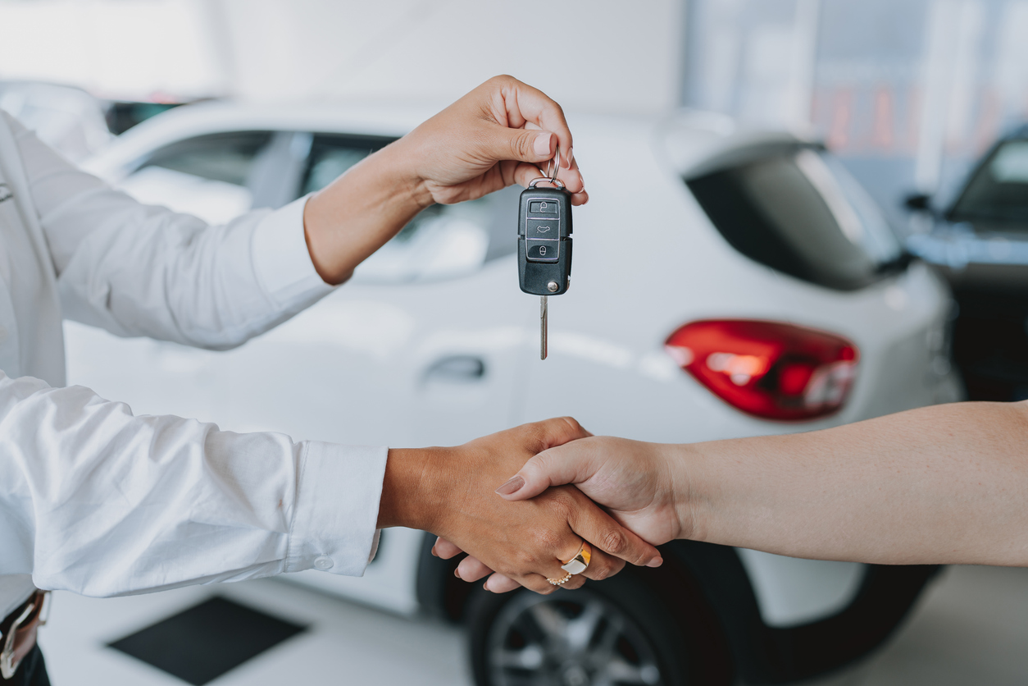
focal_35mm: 35
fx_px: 999
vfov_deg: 37.9
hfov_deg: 54.4
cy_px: 343
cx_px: 514
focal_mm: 35
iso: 100
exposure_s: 1/160
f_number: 2
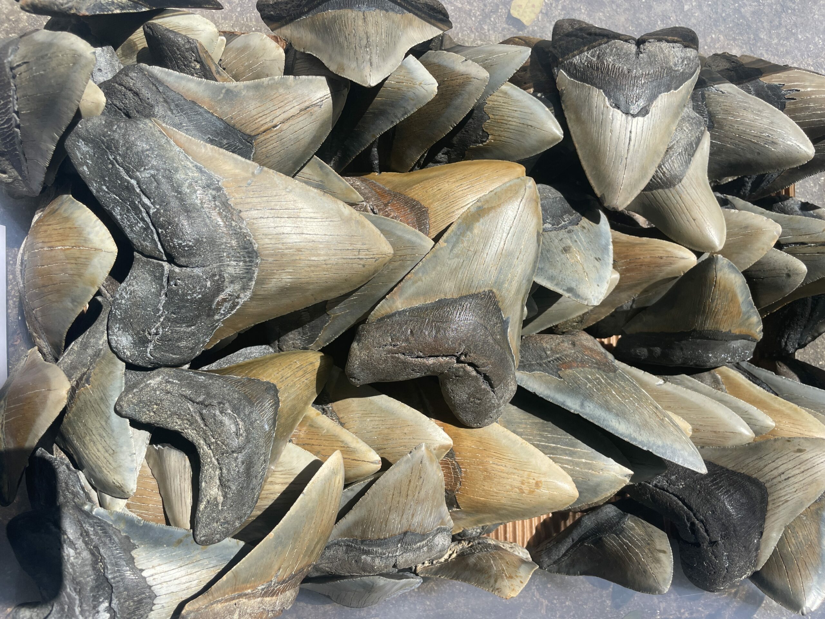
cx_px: 412
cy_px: 310
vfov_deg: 53.1
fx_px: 620
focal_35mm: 26
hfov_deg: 67.3
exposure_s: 1/3125
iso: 32
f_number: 1.6
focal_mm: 4.2
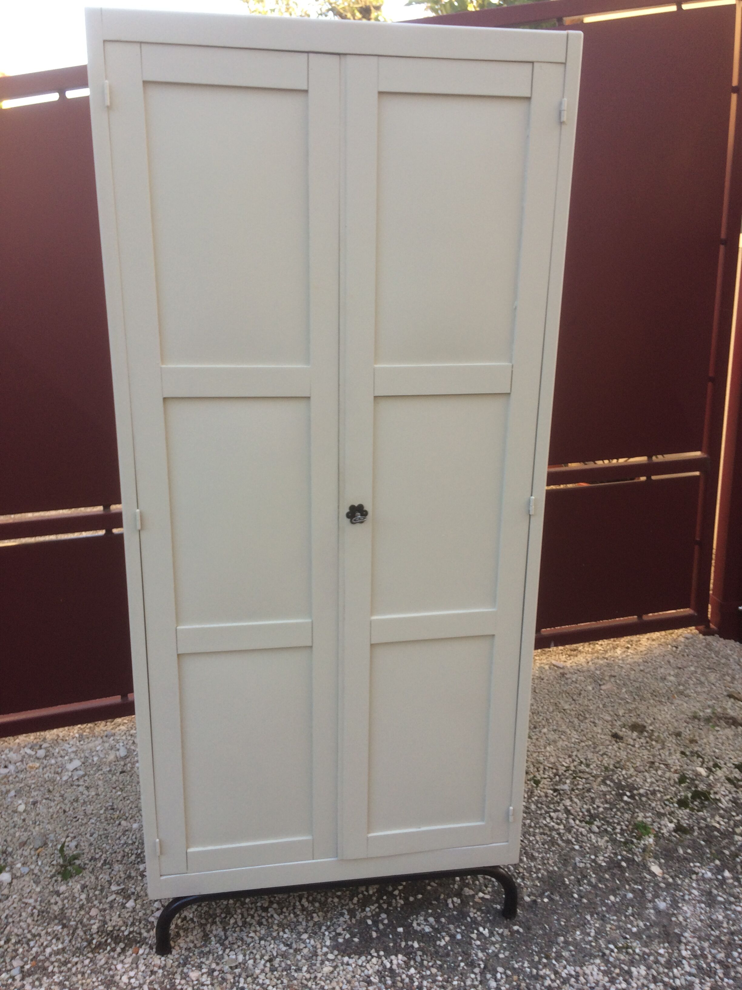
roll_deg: +1.3
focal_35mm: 29
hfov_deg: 48.2
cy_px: 495
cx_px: 371
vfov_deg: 61.7
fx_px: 829
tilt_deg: -14.5
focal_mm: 4.15
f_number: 2.2
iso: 40
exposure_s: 1/100
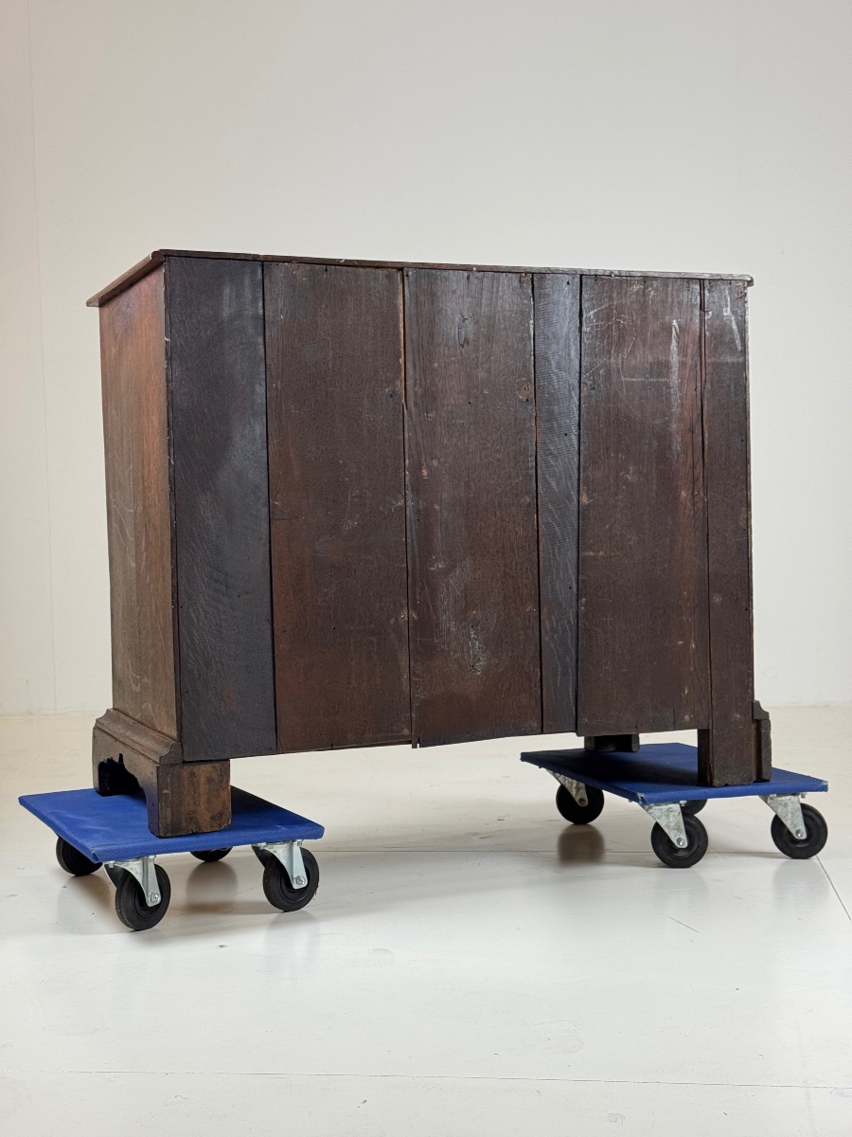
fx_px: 1575
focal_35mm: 48
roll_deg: +1.4
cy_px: 568
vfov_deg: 39.7
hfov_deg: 30.3
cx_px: 426
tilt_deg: -1.9
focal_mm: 6.76
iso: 80
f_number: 1.78
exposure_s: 1/50
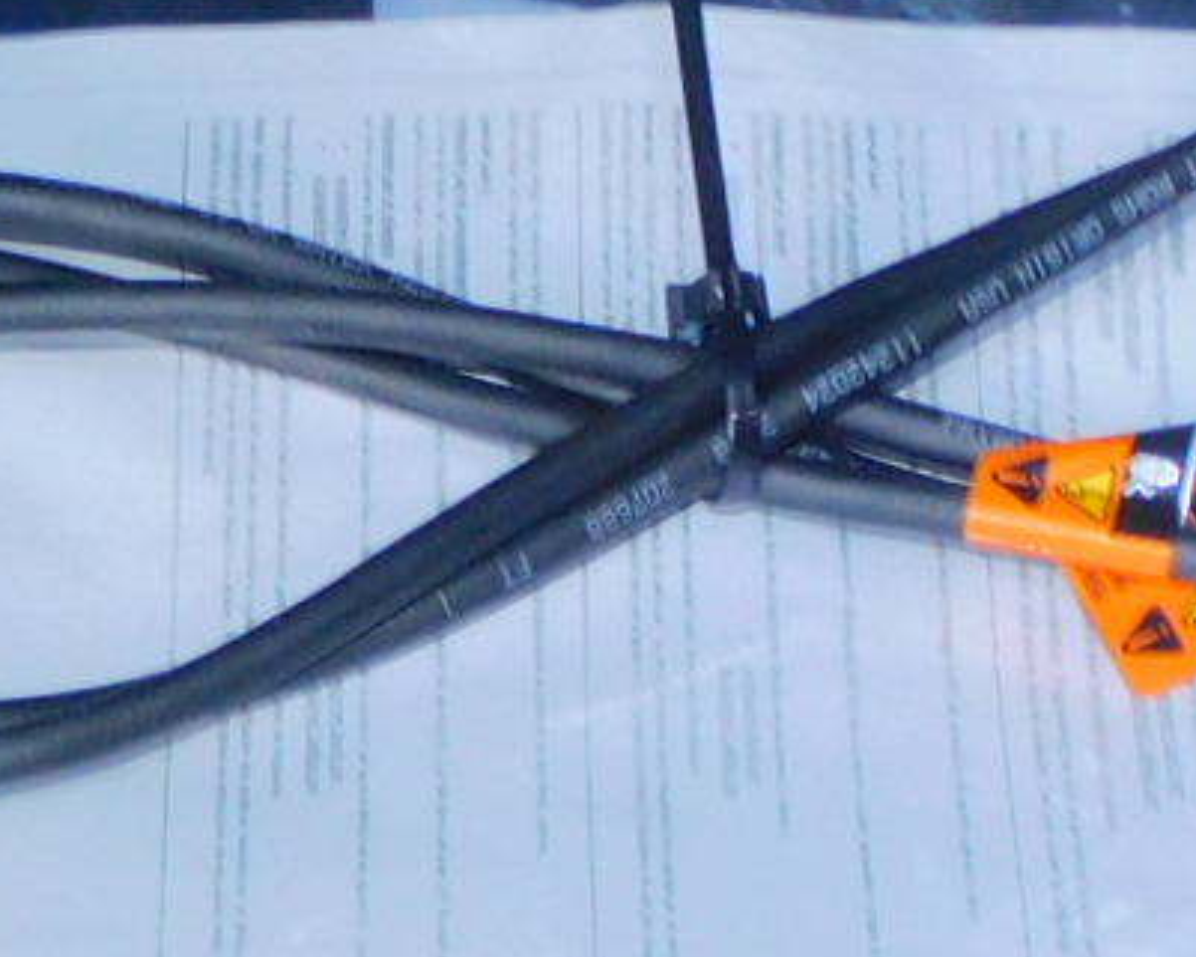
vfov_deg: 9.1
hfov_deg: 11.6
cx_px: 346
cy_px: 1470
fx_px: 5877
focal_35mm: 166
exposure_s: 1/30
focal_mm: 5.4
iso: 200
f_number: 3.5
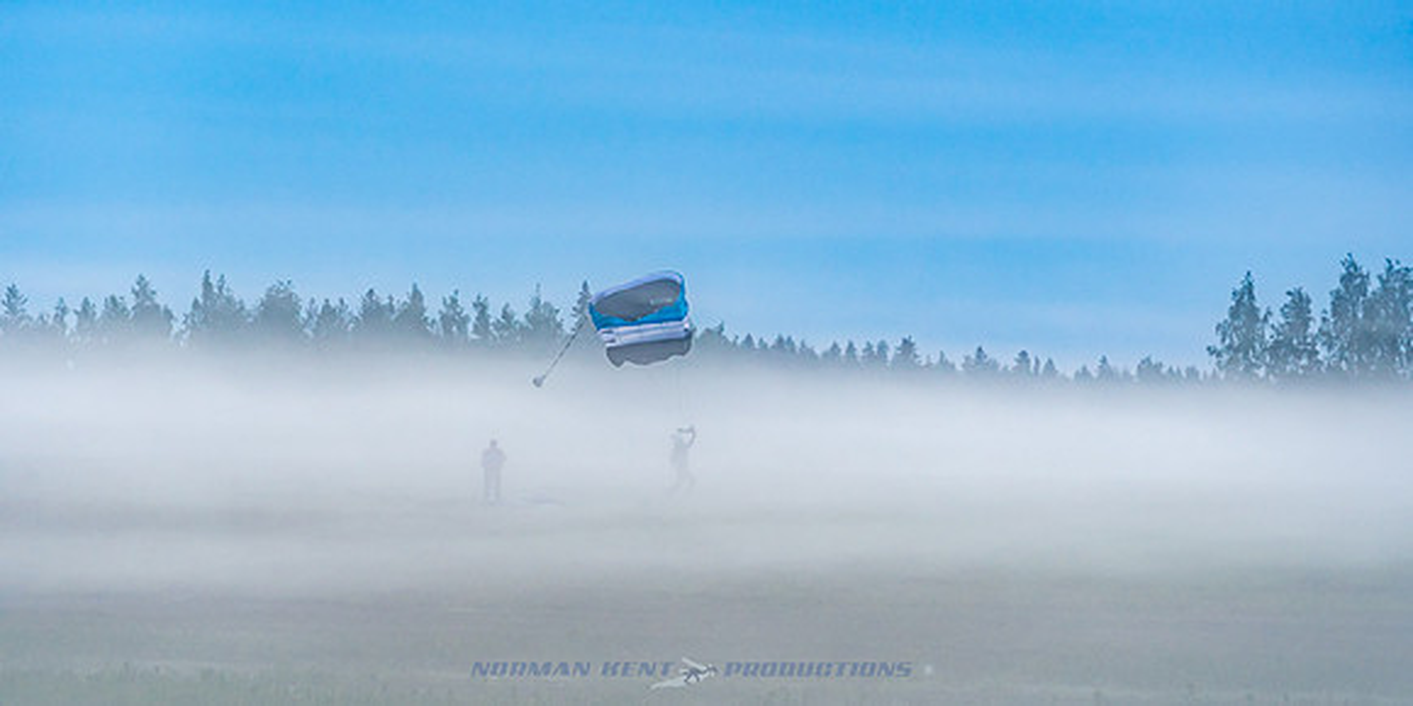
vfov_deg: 5.2
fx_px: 7849
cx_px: 706
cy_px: 266
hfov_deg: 10.3
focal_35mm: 215
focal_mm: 200
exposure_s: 1/250
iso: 1000
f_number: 5
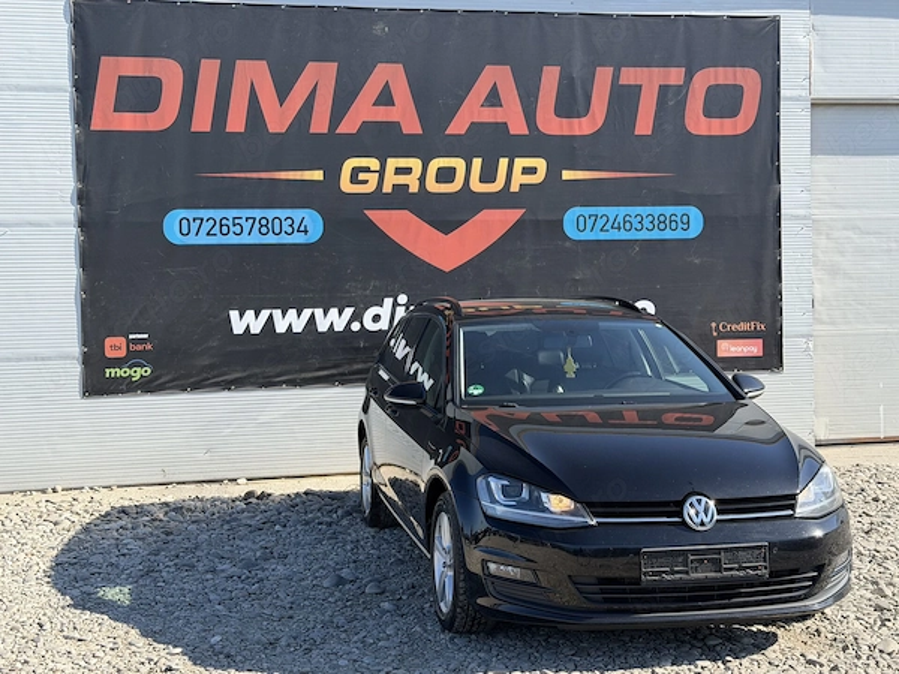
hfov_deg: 39.7
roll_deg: +0.9
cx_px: 450
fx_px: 1247
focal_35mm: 48
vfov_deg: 30.3
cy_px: 337
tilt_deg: +0.3
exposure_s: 1/1980
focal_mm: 6.76
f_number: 1.78
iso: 80
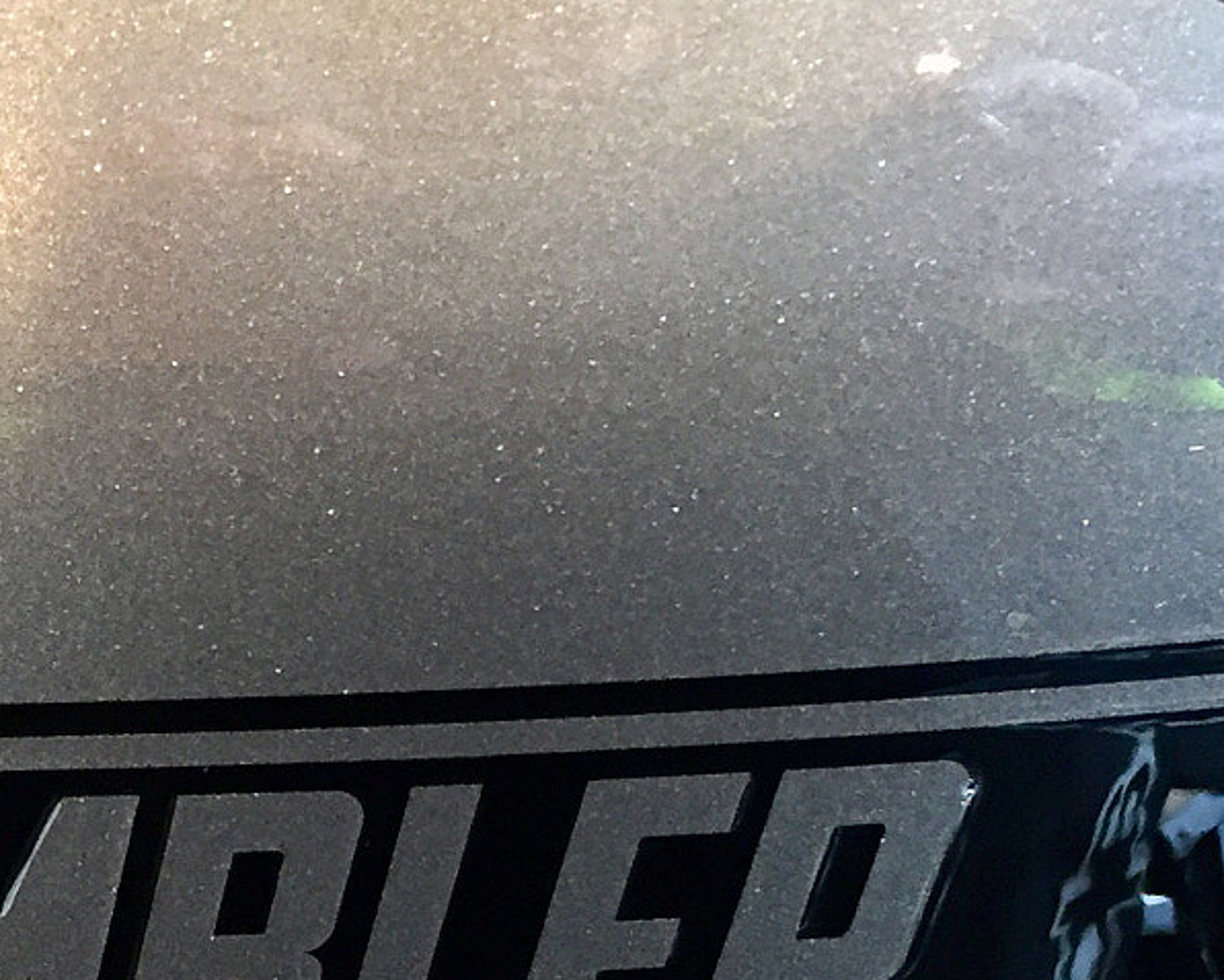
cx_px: -58
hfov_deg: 23.8
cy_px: 1022
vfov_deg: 19.5
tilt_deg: -54.0
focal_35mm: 76
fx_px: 2754
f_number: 2.2
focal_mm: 4.15
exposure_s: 1/33
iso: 100
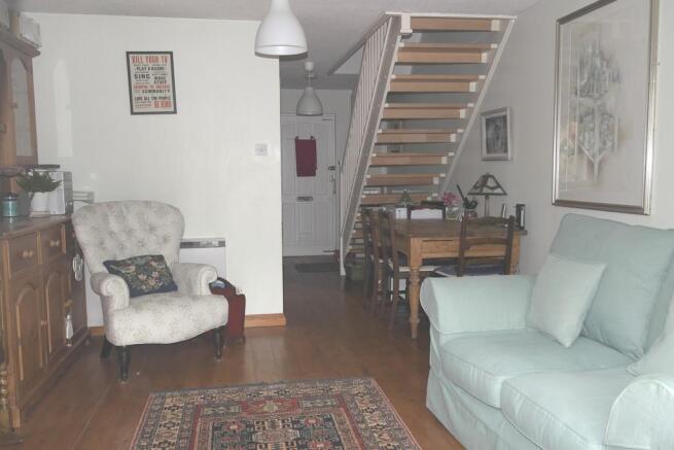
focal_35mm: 30
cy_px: 225
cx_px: 337
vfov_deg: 43.6
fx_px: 562
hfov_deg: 61.9
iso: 100
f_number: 3.5
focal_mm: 20
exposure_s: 1/40
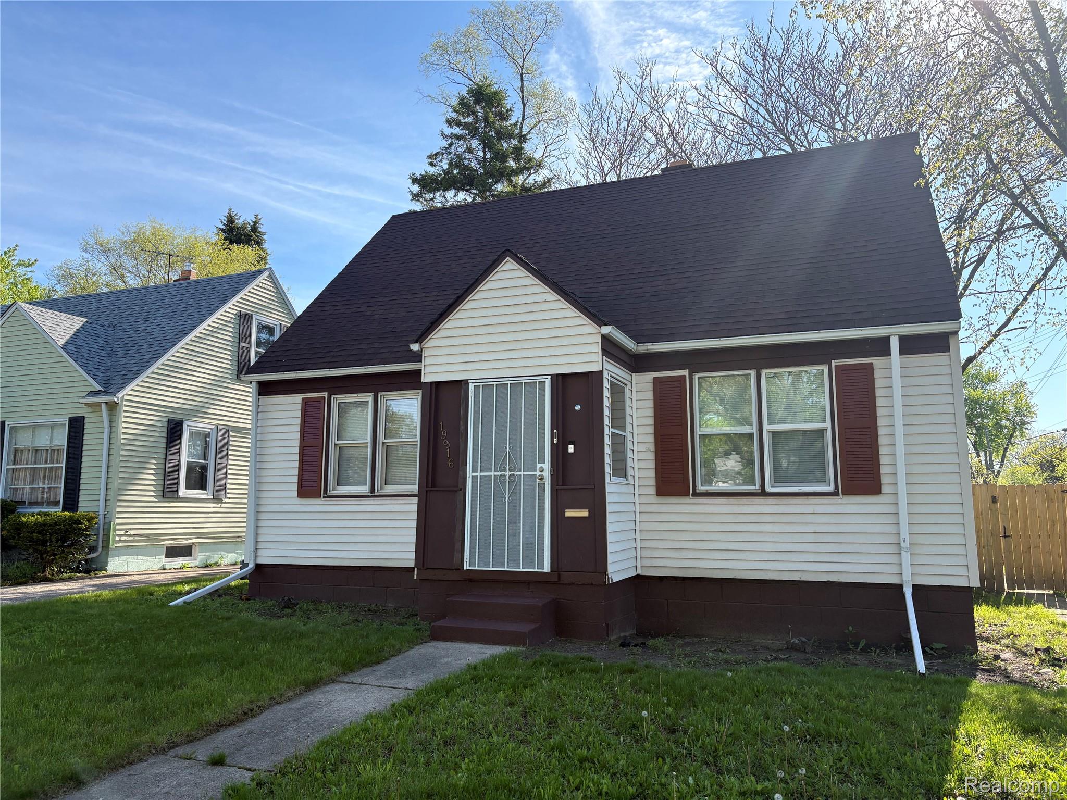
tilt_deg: +8.0
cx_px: 534
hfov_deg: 67.3
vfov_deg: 53.1
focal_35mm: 26
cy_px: 400
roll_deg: +0.1
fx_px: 801
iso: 64
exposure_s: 1/1626
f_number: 1.6
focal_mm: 5.96
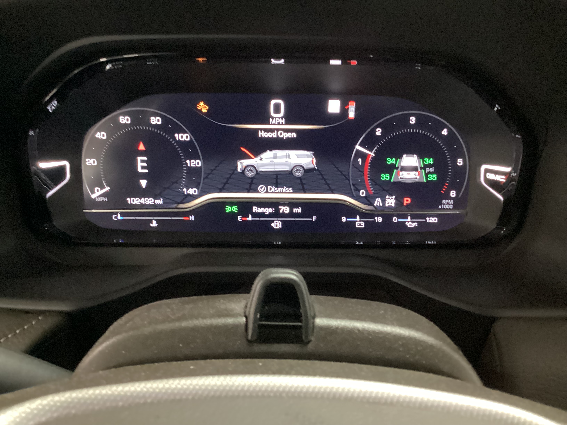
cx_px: 284
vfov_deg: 45.4
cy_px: 212
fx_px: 508
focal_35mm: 31
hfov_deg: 58.4
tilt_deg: -25.2
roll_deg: -0.8
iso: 800
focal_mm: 3.3
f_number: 2.4
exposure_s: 1/20
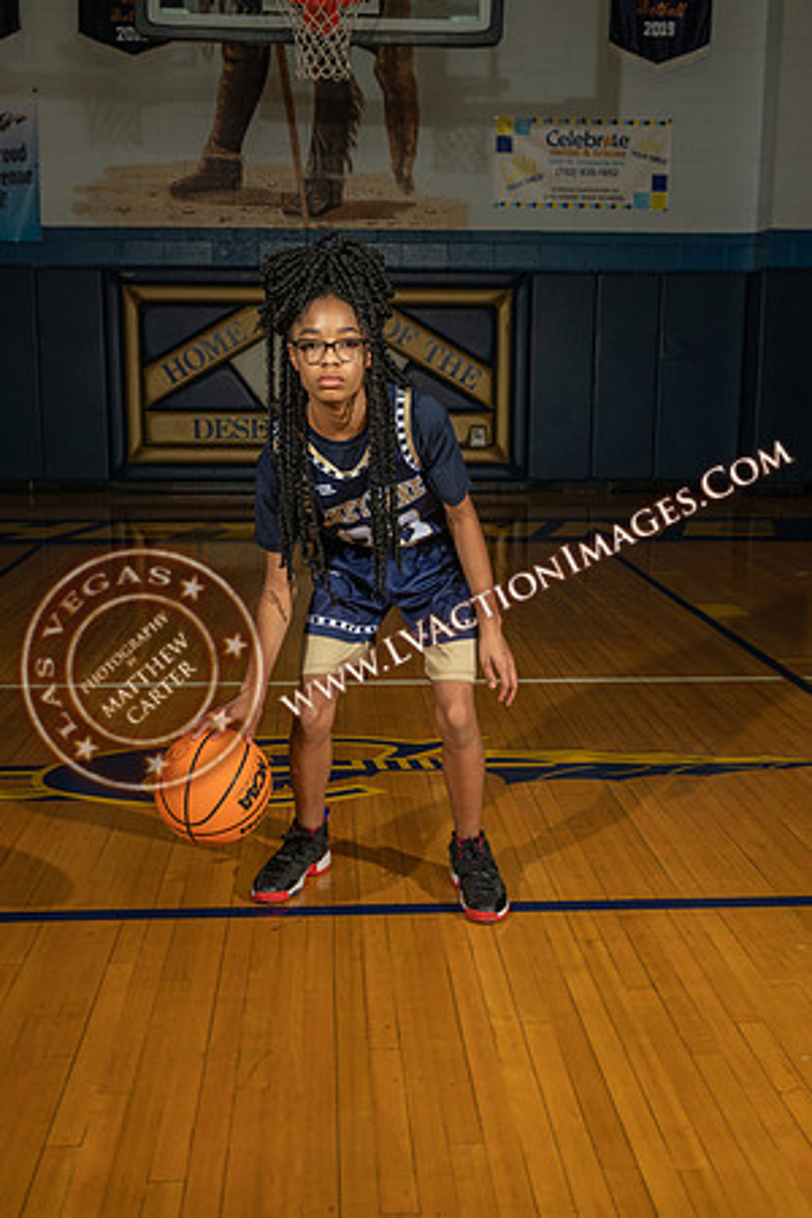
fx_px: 1286
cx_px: 406
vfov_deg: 50.7
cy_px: 609
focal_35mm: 38
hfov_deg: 35.1
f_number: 7.1
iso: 160
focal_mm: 38
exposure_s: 1/200
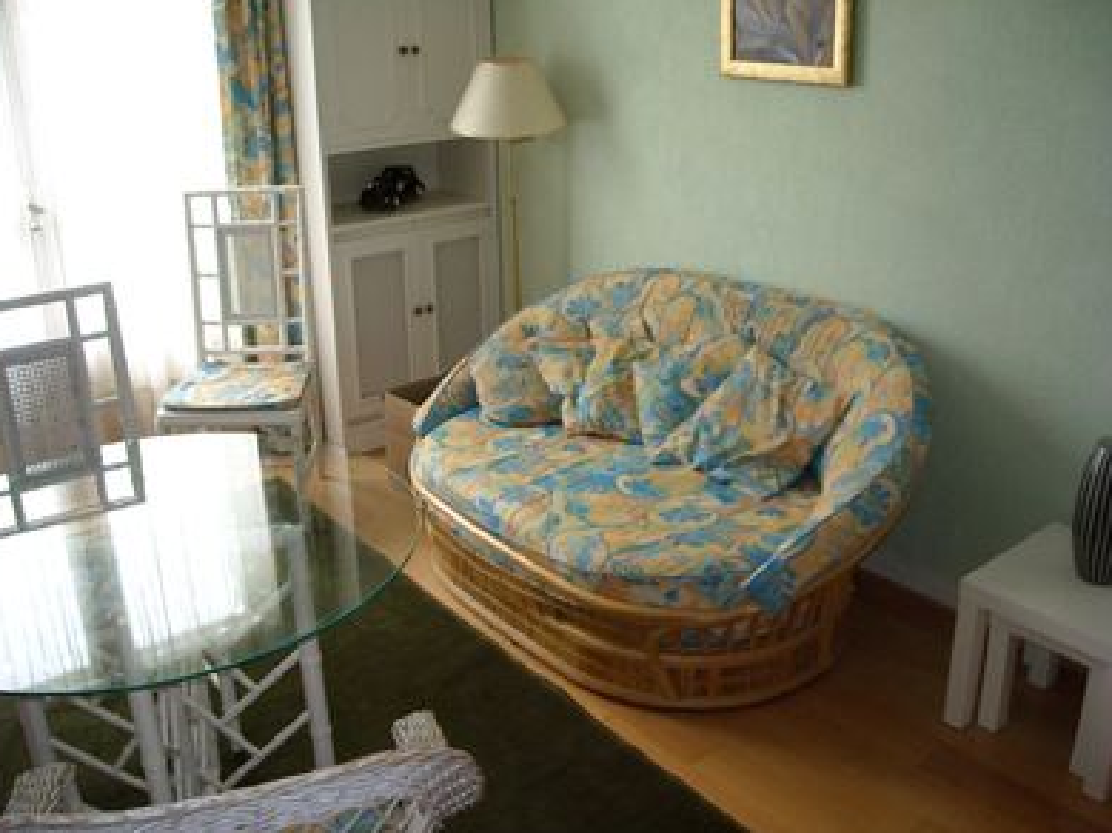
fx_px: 1156
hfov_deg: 51.4
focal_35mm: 36
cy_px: 418
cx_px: 546
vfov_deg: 39.6
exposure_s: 1/30
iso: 400
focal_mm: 5.7
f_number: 2.8
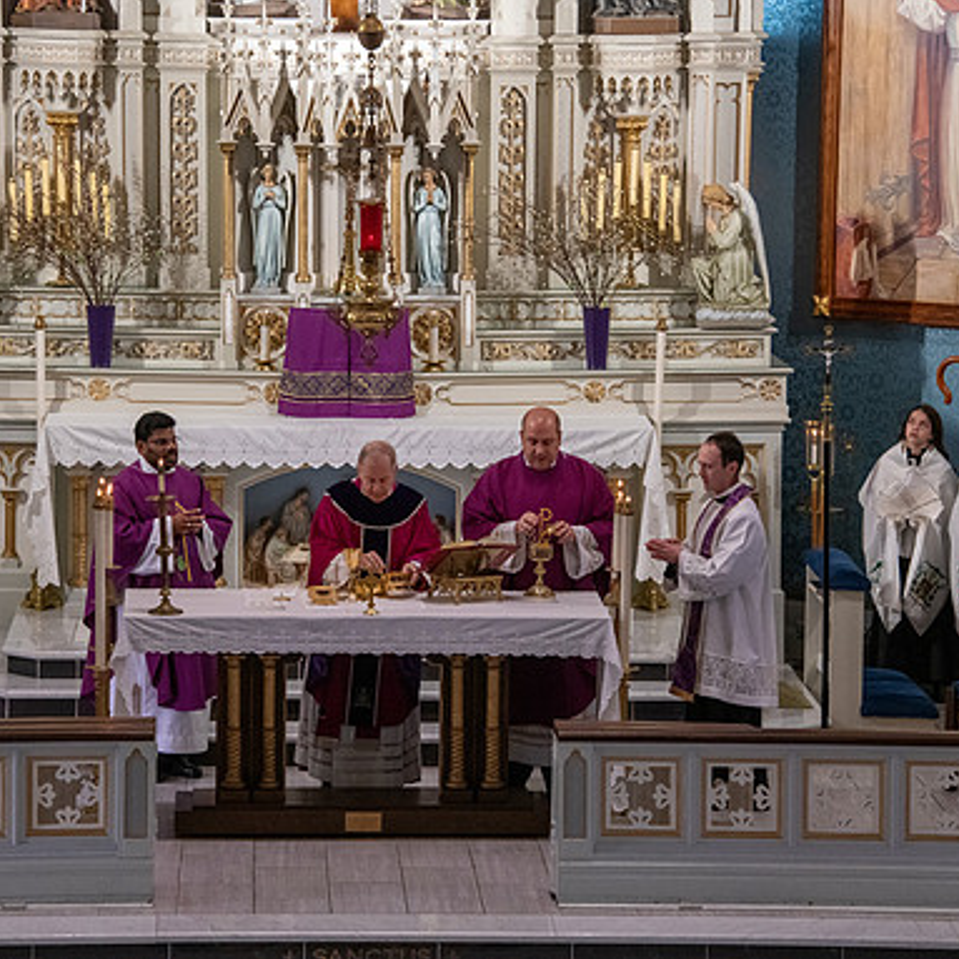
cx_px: 421
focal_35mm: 157
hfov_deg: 11.1
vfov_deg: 11.1
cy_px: 480
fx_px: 4921
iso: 4000
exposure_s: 1/100
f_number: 9
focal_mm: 122
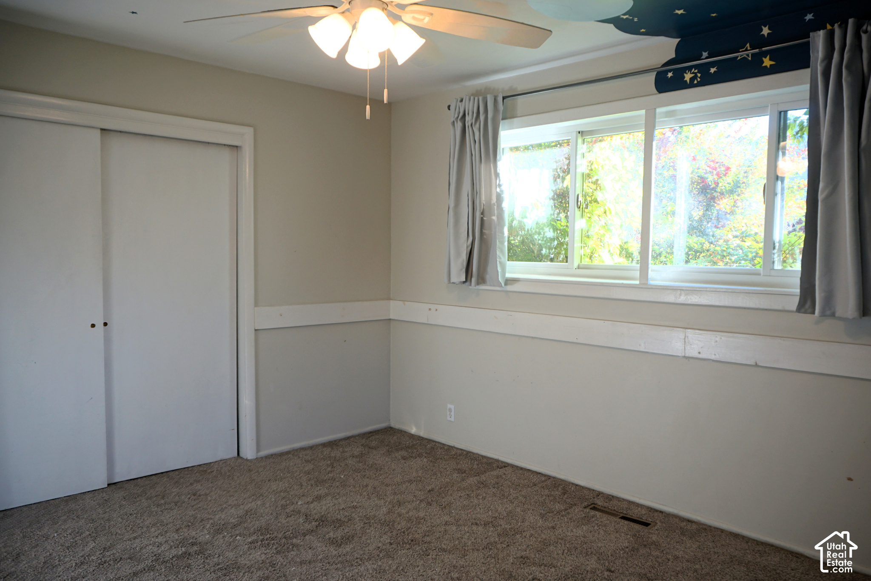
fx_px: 581
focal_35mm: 24
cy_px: 290
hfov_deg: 73.7
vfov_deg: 53.1
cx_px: 436
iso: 125
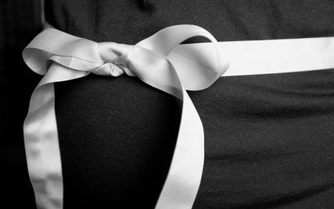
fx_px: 337
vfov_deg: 34.5
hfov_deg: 52.7
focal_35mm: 37
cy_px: 98
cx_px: 168
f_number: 2.8
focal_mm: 24
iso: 250
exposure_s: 1/100
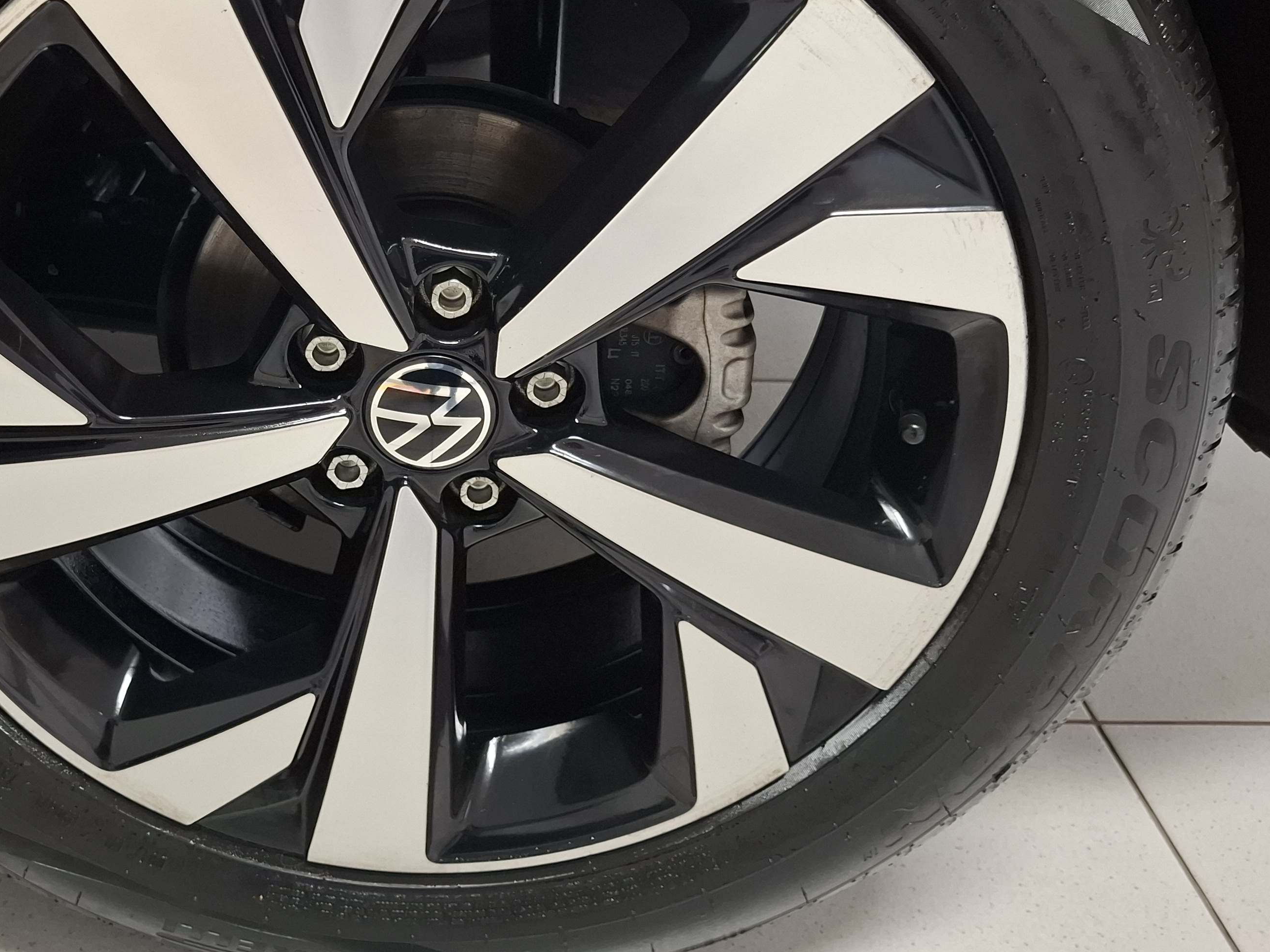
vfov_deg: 38.7
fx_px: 1321
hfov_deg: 50.1
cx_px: 392
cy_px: 252
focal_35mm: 36
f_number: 1.8
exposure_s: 1/30
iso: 320
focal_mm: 5.54
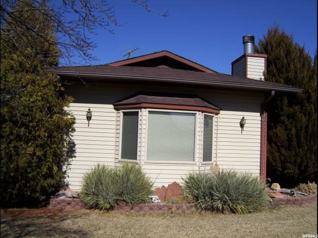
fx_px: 331
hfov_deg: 51.4
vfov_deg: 39.7
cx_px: 159
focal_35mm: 36
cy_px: 119
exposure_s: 1/1000
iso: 80
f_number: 4.8
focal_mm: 6
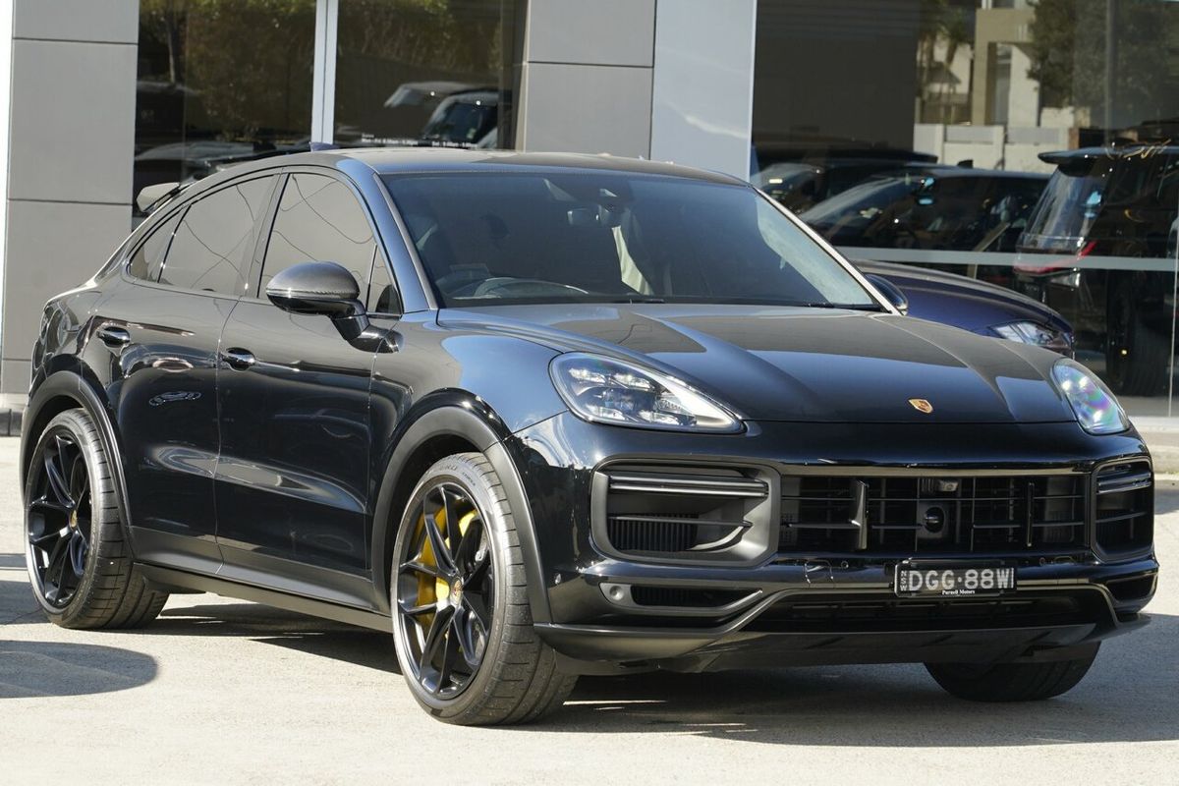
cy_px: 393
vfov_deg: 13.0
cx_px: 590
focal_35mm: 105
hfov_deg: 19.5
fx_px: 3438
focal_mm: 105
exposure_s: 1/400
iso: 1000
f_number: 7.1
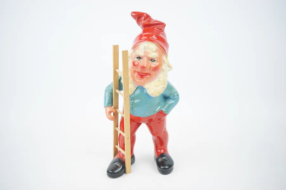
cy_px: 95
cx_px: 143
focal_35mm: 35
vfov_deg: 37.8
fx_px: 278
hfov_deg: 54.5
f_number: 4
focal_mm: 35
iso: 100
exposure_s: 1/60
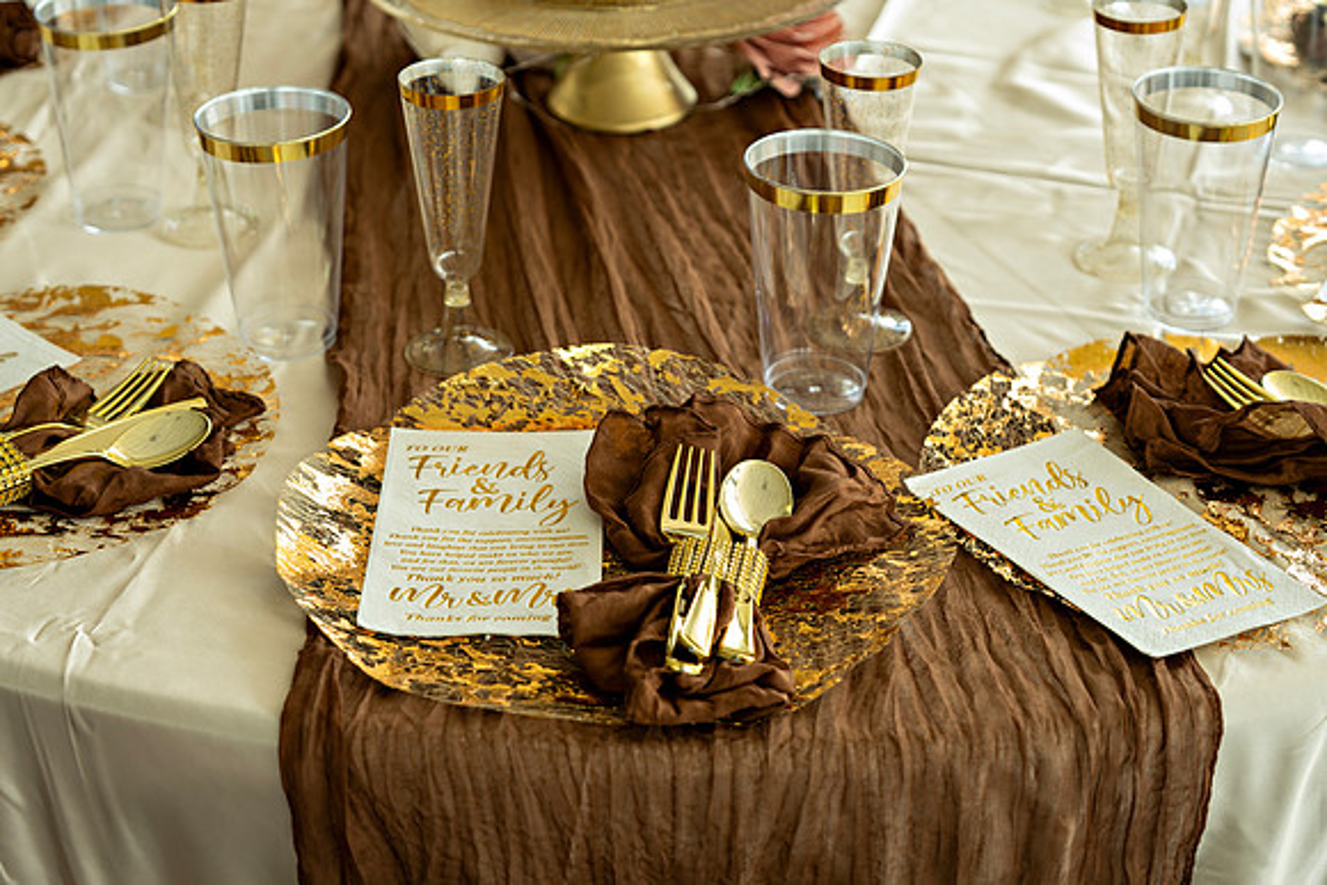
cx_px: 664
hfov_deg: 28.4
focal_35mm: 71
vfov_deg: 19.2
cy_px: 442
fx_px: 2618
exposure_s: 1/160
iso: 1250
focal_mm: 71
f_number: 4.5
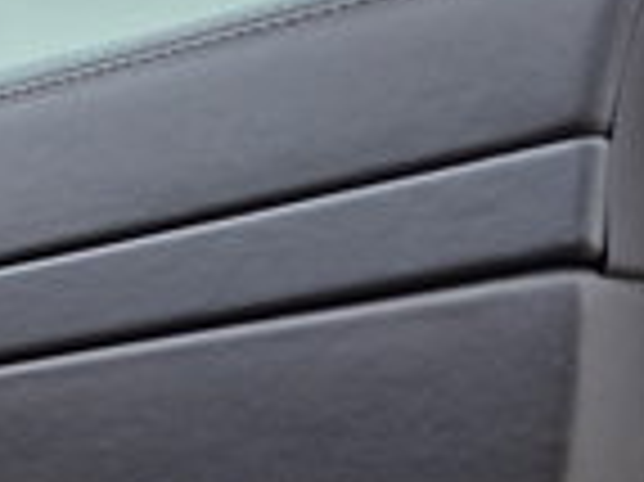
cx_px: -333
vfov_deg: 18.5
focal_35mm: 70
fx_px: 1301
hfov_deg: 22.5
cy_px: 725
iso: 80
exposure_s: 1/719
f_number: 1.9
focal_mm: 2.2
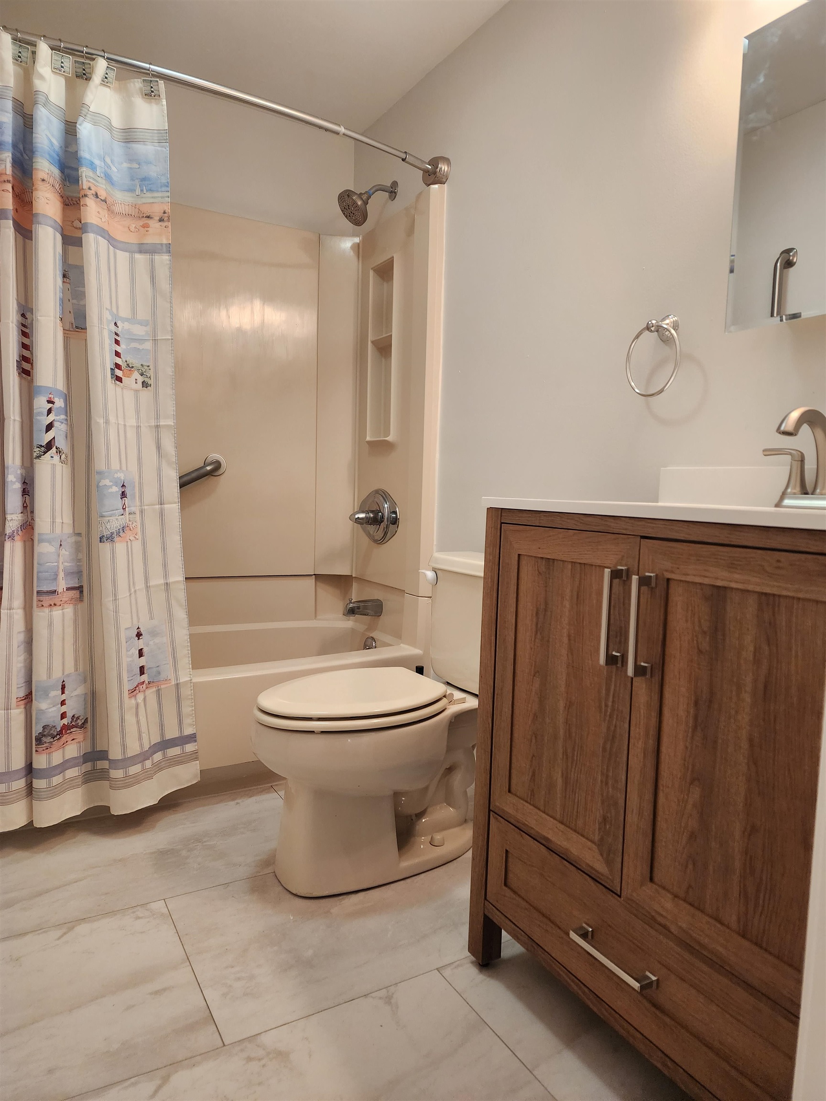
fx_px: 732
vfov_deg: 73.9
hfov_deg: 58.9
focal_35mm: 23
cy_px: 550
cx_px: 413
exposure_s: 1/120
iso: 320
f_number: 1.8
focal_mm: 6.4
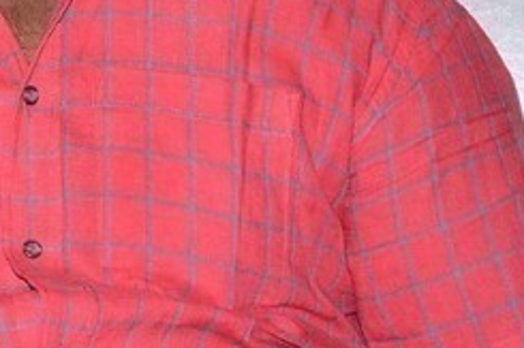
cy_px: -52
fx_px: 7040
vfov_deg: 2.8
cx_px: -620
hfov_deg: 4.2
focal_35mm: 484
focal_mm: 66
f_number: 5.6
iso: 1000
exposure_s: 1/125
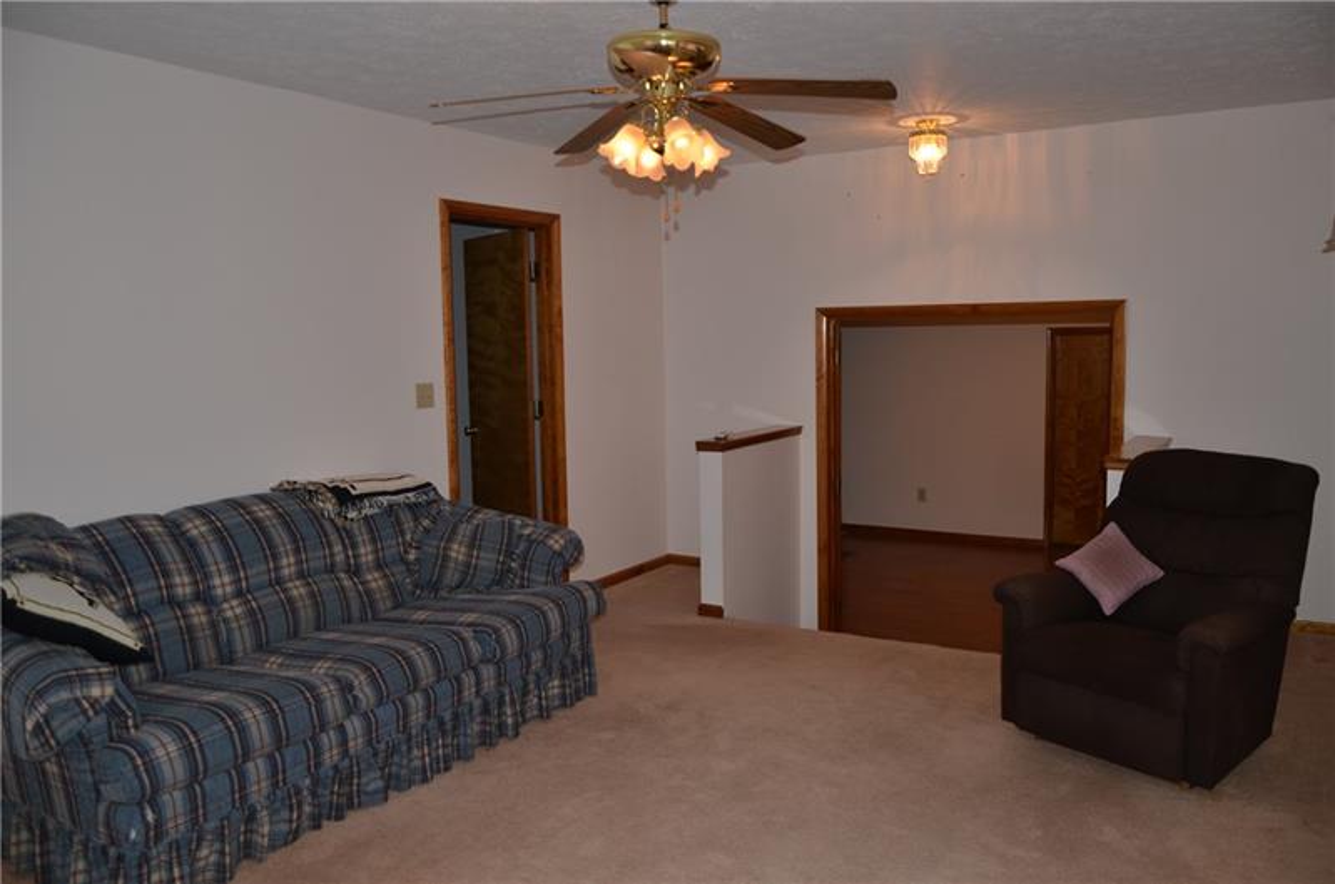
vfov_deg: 47.7
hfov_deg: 67.5
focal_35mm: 27
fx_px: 999
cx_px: 668
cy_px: 442
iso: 250
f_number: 3.5
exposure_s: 1/60
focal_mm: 18
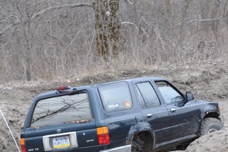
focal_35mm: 145
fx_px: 917
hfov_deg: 14.1
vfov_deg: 9.4
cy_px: 121
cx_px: 149
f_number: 9
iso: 200
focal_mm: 55
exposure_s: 1/80
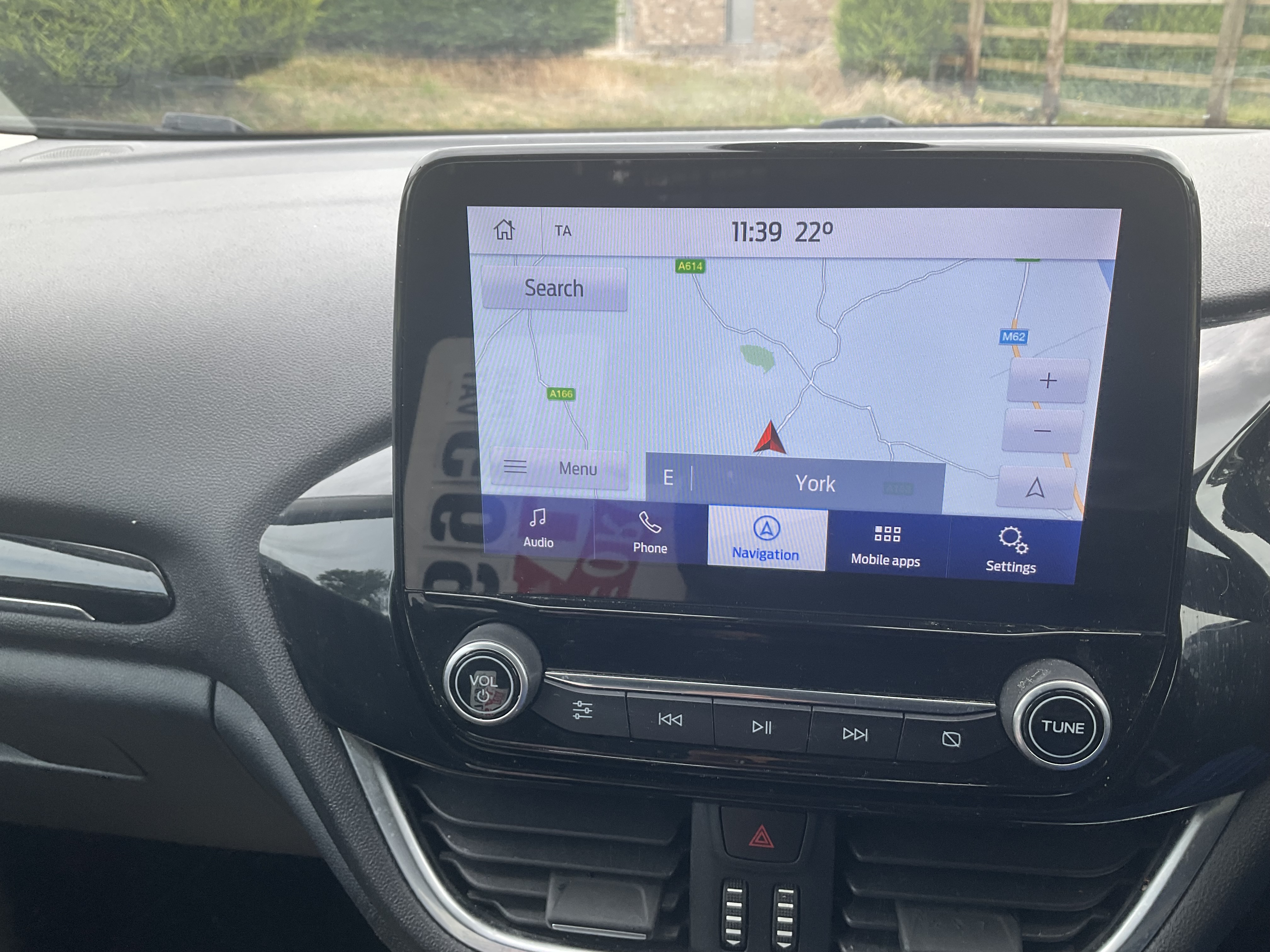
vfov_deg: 48.2
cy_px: 476
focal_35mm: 29
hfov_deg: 61.7
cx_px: 635
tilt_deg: -22.2
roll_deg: +0.5
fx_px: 1064
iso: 16
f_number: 1.8
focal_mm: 3
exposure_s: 1/149
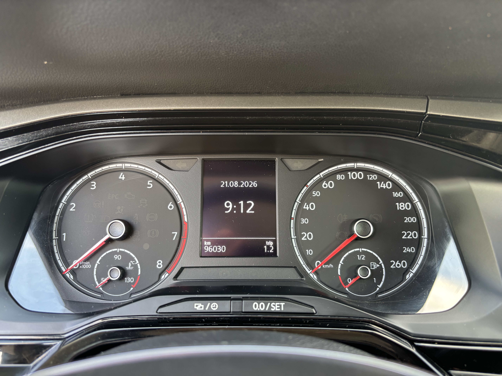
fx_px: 377
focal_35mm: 26
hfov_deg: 67.3
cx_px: 251
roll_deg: +0.6
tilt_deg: -6.3
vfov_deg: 53.1
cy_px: 188
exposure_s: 1/60
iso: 125
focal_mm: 5.96
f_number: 1.6
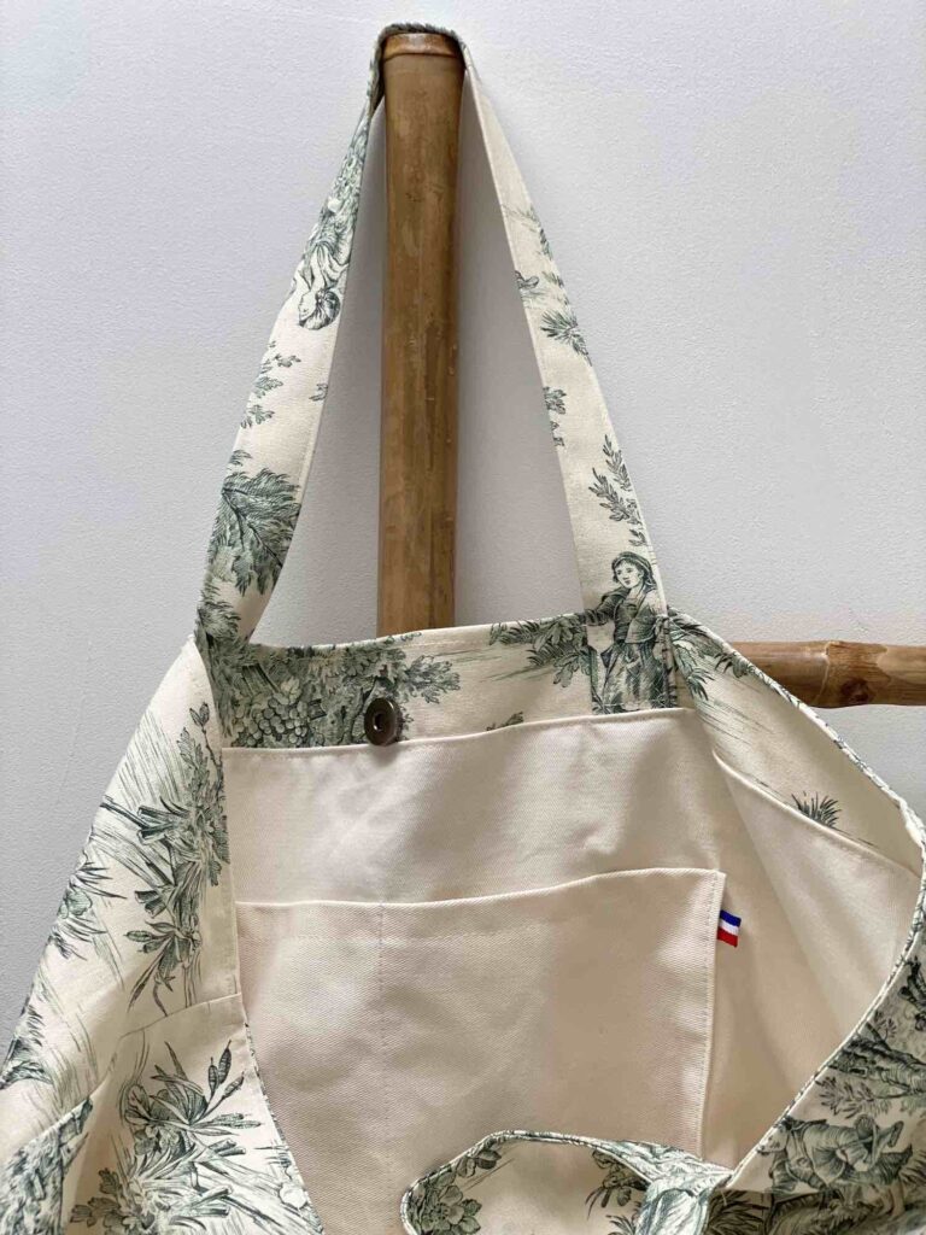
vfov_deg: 36.8
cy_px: 618
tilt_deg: -0.2
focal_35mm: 52
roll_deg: +0.1
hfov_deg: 28.0
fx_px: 1855
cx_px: 463
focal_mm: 6
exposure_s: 1/122
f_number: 2
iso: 100
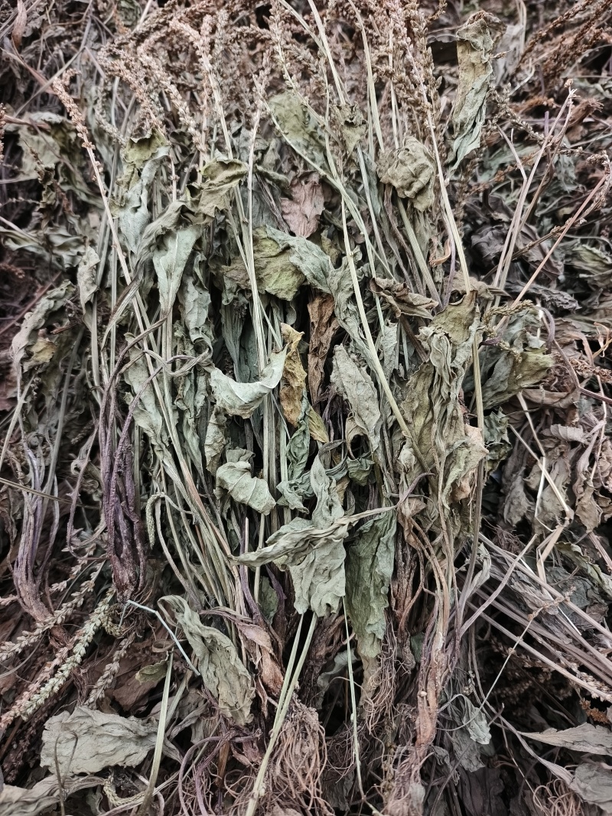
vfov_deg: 73.9
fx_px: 542
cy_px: 408
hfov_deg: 58.9
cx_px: 306
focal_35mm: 23
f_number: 1.75
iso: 105
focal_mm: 5.5
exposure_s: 1/100
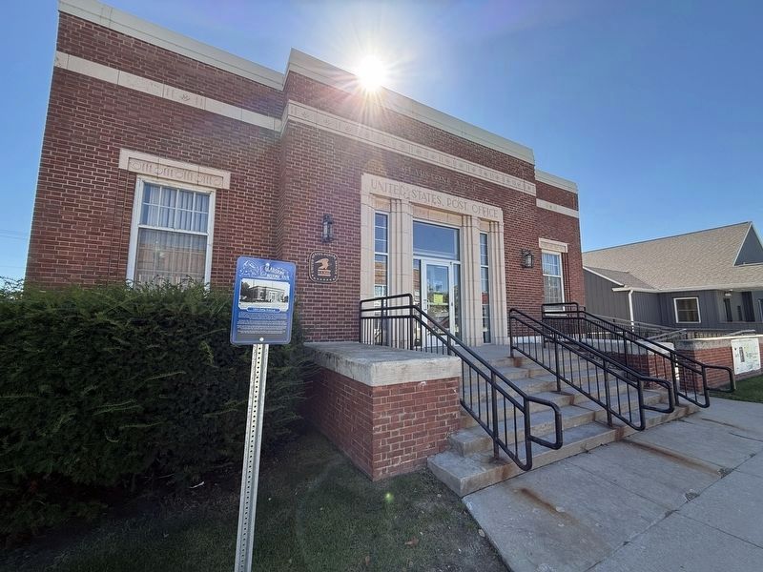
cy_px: 286
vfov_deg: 85.7
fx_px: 309
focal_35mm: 14
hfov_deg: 102.1
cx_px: 382
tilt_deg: +13.1
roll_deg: +0.3
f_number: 2.2
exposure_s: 1/709
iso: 50
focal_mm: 2.22
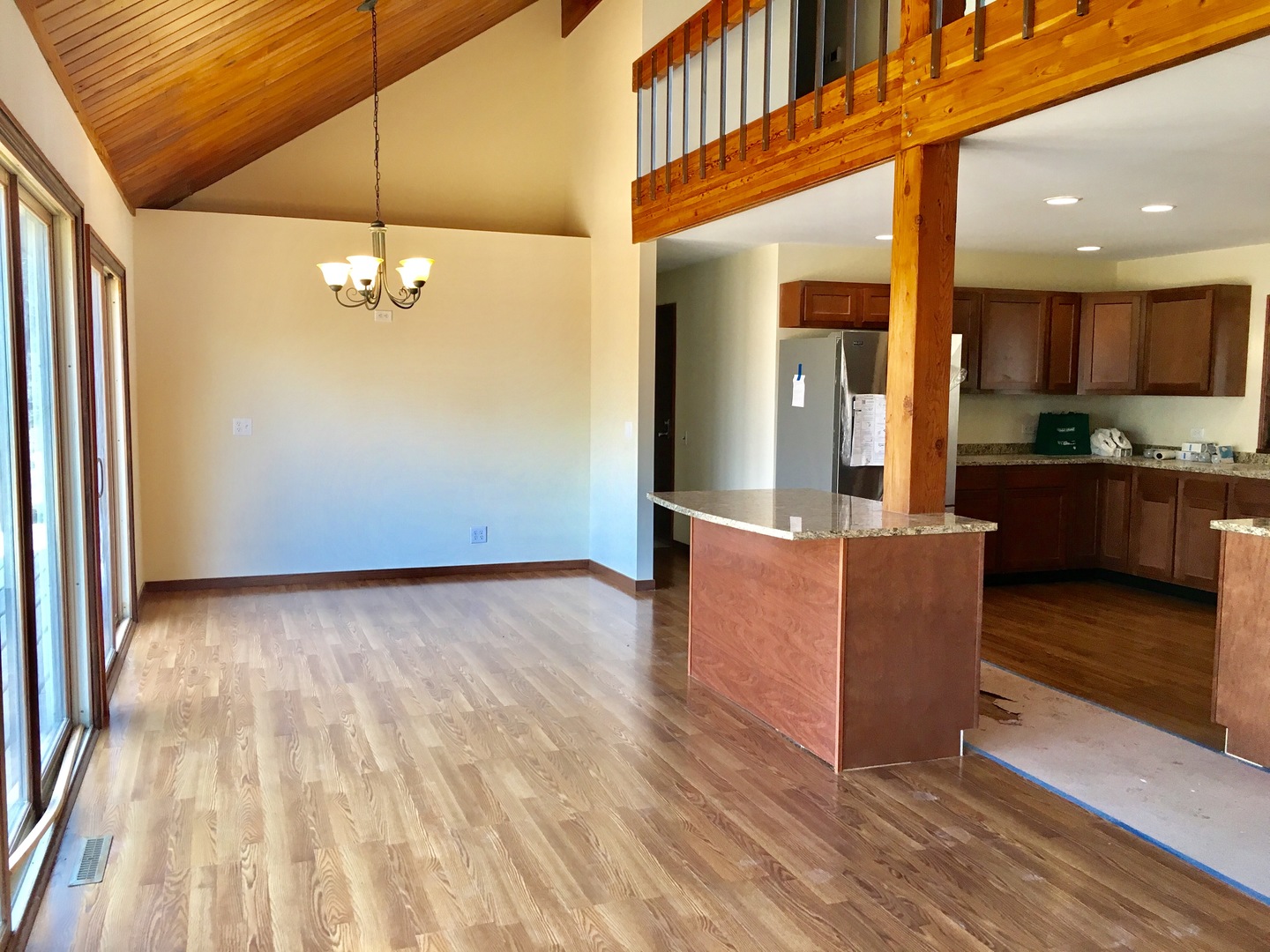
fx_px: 1064
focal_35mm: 29
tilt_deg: -4.7
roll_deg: -0.6
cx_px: 635
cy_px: 476
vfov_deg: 48.2
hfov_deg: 61.7
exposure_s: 1/30
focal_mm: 4.15
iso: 32
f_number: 2.2
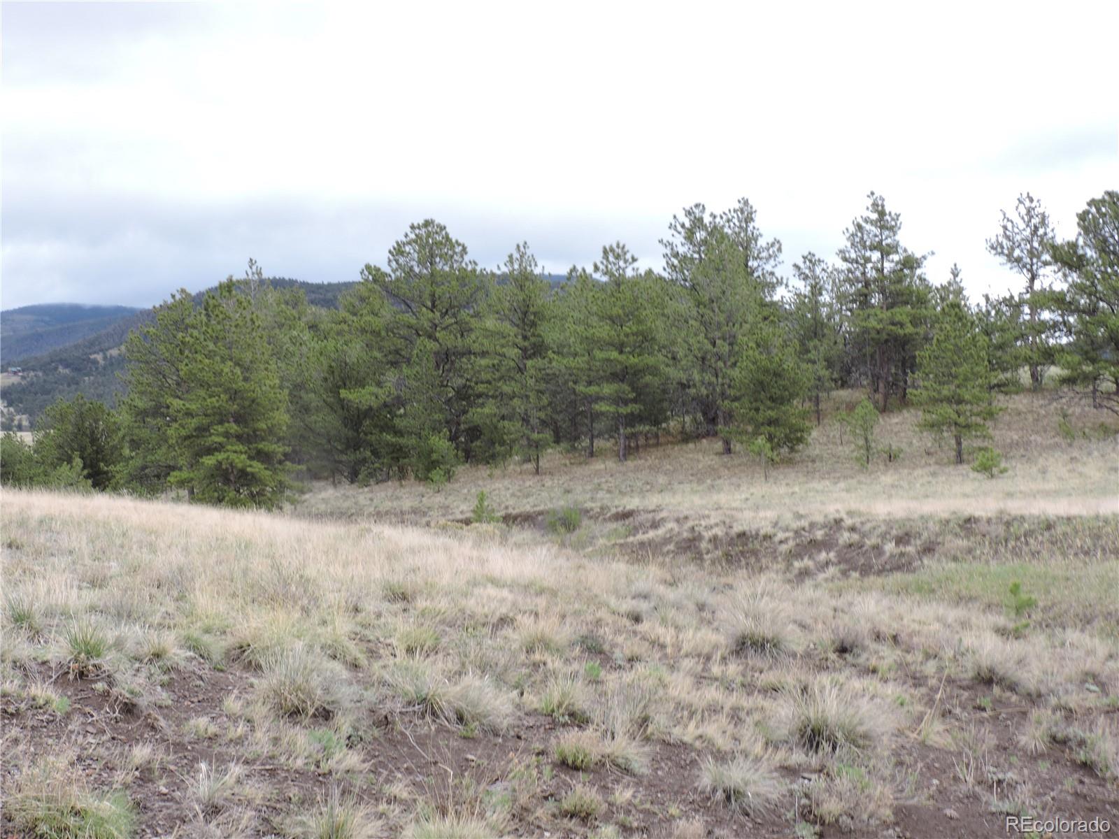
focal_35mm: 55
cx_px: 560
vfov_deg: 26.6
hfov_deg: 34.9
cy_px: 420
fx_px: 1778
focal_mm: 9.8
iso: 100
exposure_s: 1/60
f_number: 5.8
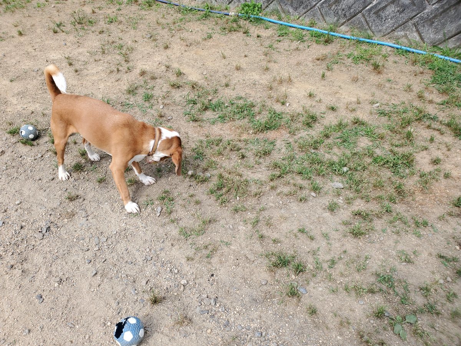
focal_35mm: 26
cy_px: 173
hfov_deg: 67.3
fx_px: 346
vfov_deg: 53.1
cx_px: 230
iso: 50
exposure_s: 1/456
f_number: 2.4
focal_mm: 4.3
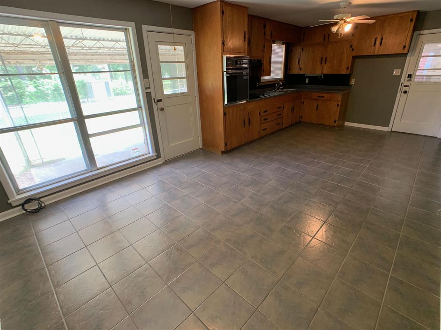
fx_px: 331
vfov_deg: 53.1
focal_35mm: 26
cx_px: 220
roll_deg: +1.8
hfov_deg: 67.3
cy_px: 165
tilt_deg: -22.1
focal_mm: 4.25
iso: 100
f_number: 1.8
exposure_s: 1/60
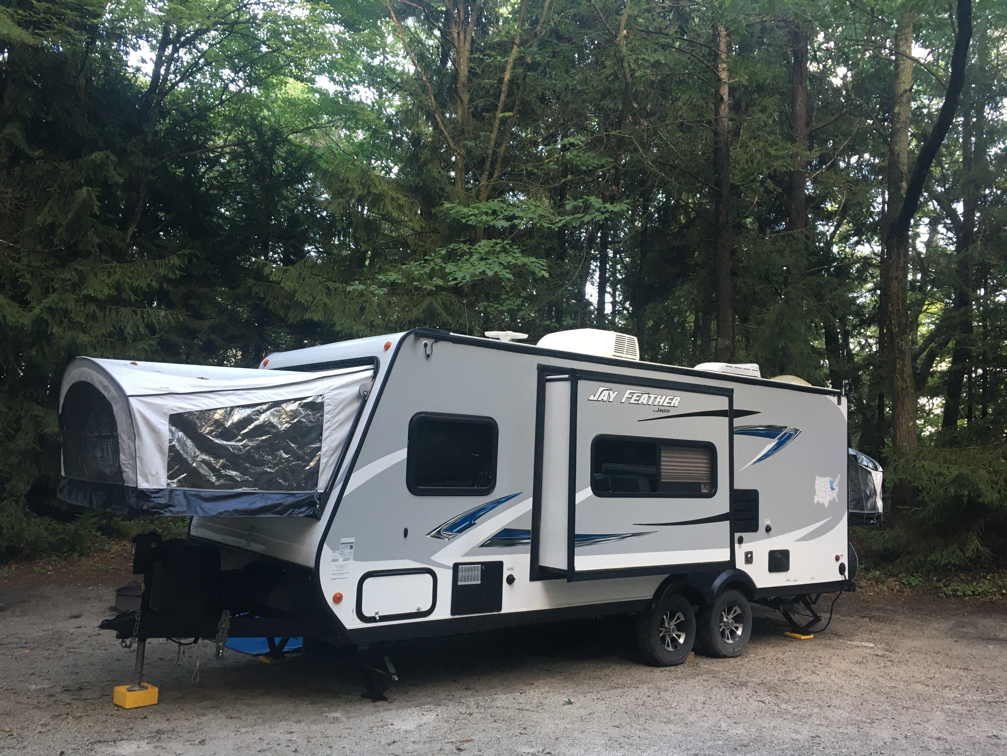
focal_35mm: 29
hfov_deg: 61.7
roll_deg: -2.9
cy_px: 378
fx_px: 844
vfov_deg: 48.2
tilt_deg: +4.3
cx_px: 504
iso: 64
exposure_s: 1/30
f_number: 2.2
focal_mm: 4.15
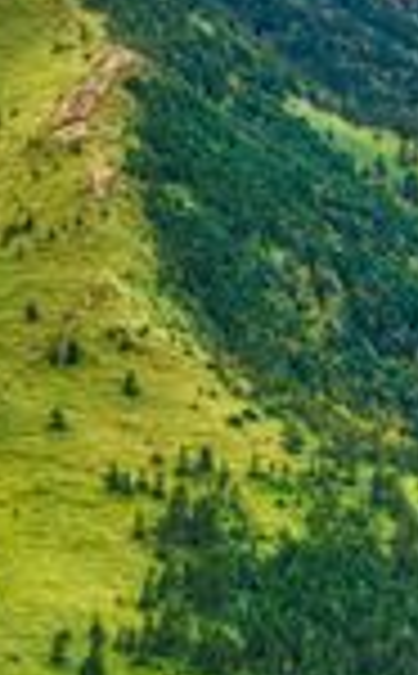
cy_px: 130
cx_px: -130
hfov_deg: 5.7
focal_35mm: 227
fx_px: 4162
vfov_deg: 9.2
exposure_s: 1/125
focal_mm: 65
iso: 500
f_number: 11
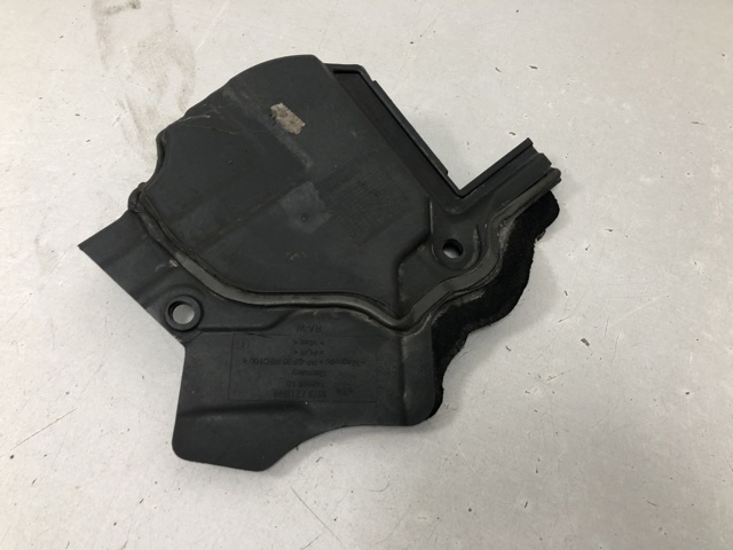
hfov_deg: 63.4
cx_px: 366
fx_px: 593
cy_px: 275
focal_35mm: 28
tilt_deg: -66.4
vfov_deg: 49.7
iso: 40
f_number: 1.8
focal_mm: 4
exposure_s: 1/20
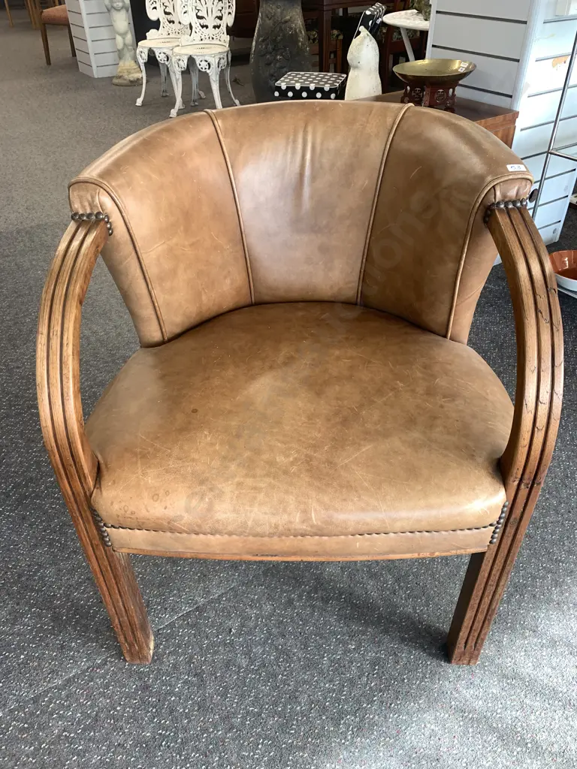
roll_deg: +1.1
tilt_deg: -36.6
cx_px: 288
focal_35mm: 26
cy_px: 384
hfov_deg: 53.1
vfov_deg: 67.3
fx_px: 578
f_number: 1.8
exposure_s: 1/100
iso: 80
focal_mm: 4.25
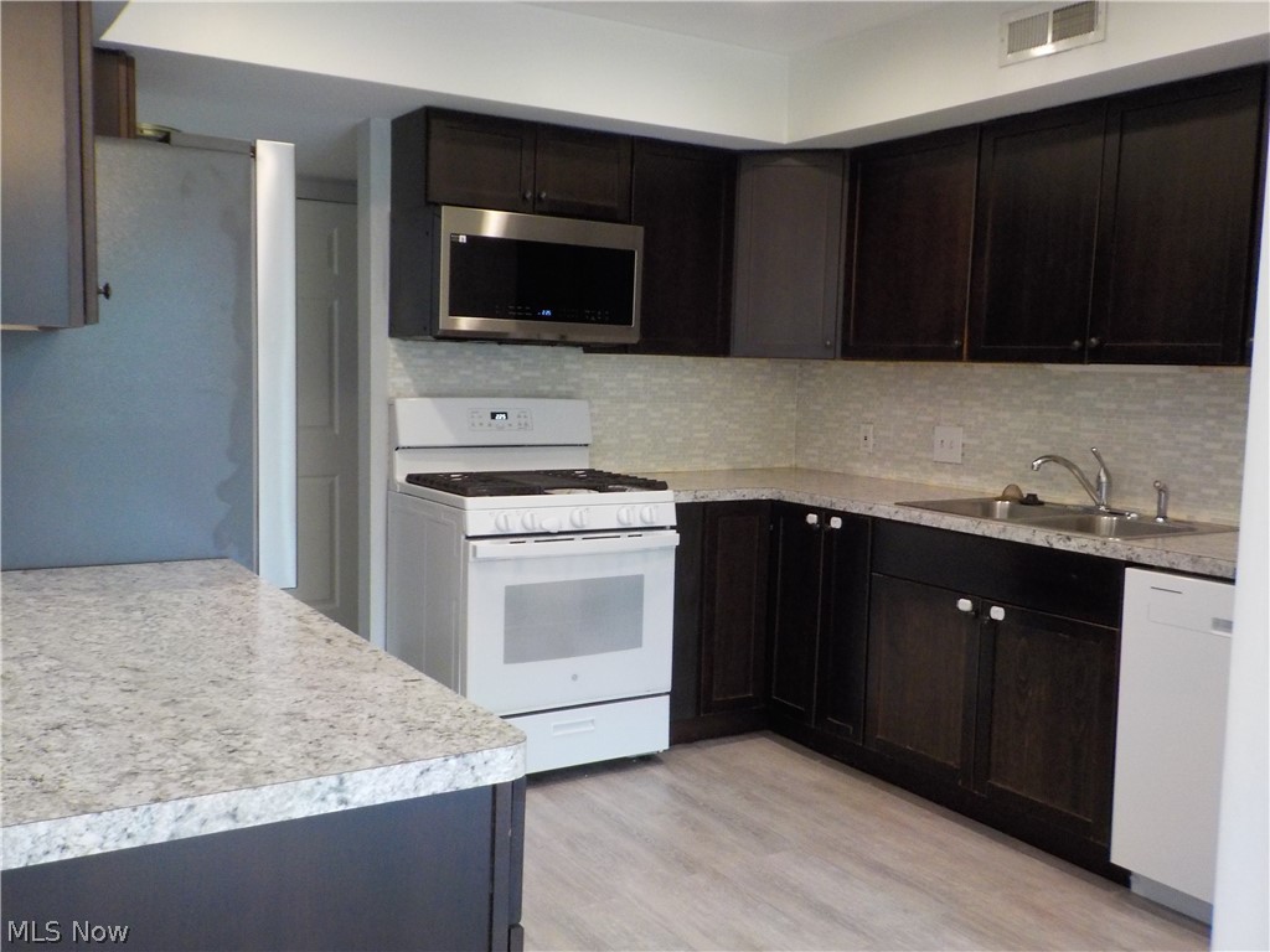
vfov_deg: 46.8
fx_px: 1101
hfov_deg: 60.0
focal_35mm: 30
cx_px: 635
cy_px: 476
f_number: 3.3
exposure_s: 1/30
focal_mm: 4.1
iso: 360
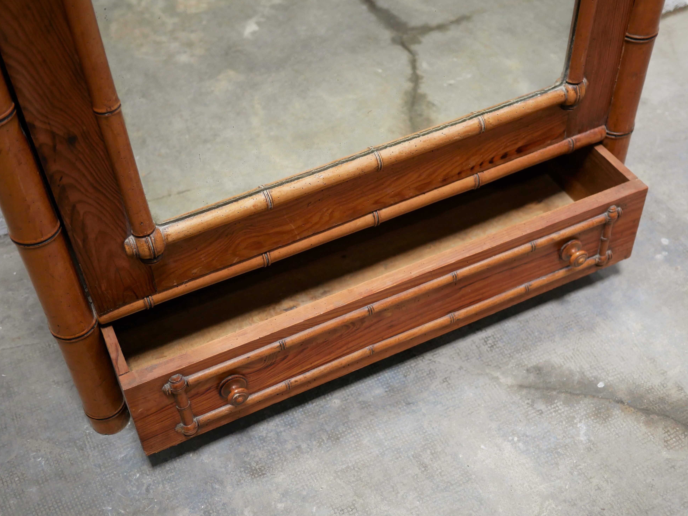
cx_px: 366
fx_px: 934
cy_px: 246
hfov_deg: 40.4
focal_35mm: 47
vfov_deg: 30.9
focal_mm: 20
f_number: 1.7
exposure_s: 1/60
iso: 500
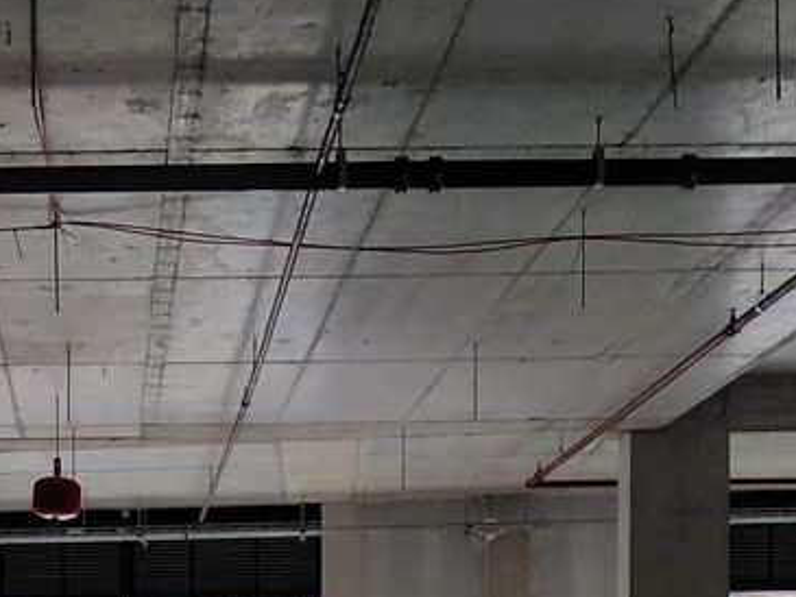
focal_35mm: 76
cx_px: 52
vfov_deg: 18.0
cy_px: 788
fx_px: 1748
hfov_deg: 24.8
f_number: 1.8
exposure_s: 1/40
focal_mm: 4.69
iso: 320
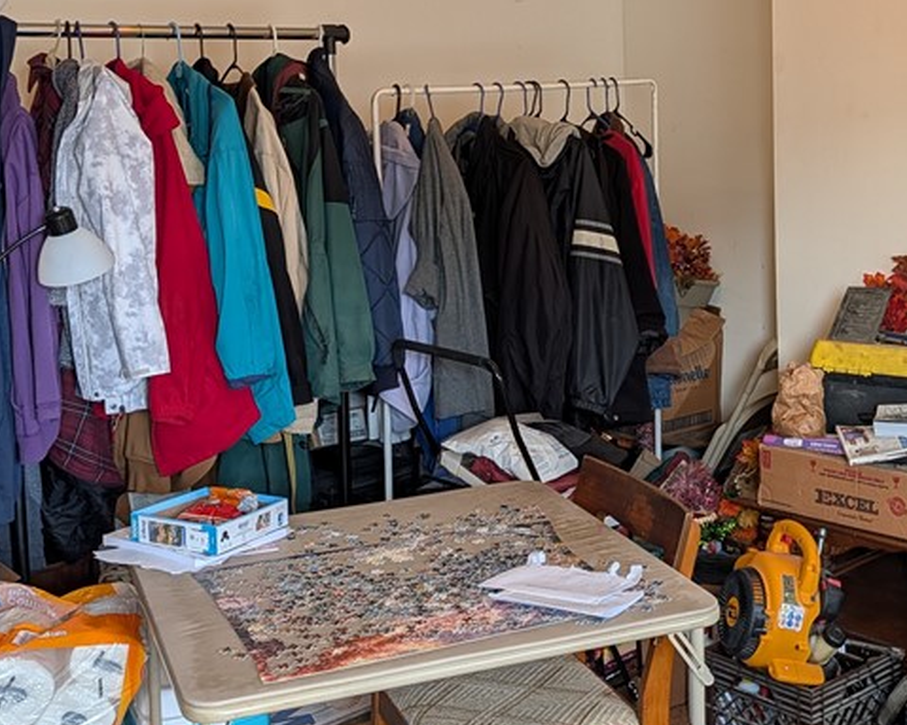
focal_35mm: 50
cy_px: 239
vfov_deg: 30.0
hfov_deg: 36.9
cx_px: 618
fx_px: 1342
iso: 30
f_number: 1.68
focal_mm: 6.9
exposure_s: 1/120
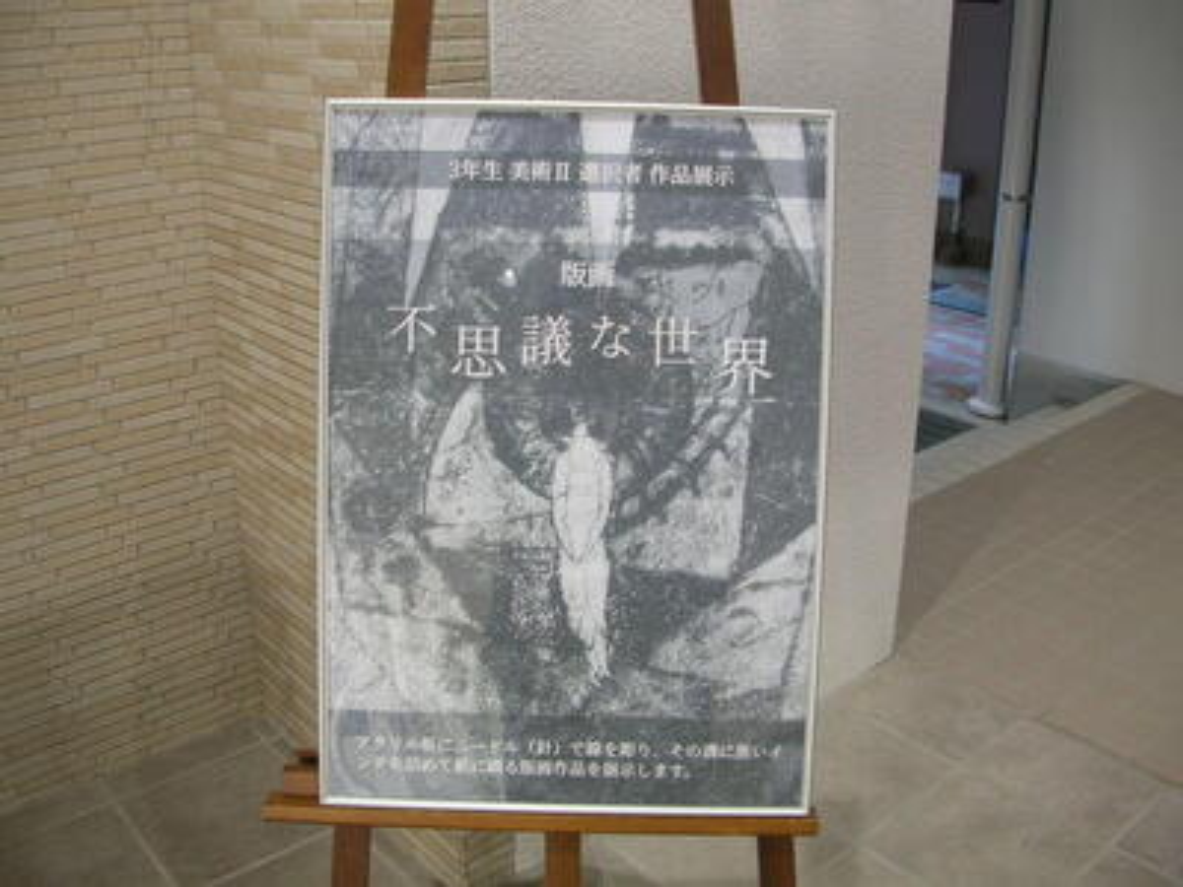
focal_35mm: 35
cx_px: 592
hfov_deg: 52.6
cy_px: 444
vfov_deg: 40.7
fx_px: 1196
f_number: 2.8
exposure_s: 1/6.7
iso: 50
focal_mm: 5.8
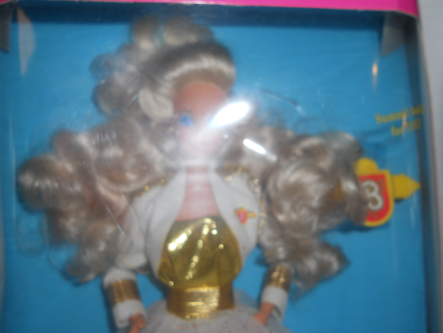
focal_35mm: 32
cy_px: 166
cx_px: 222
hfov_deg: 56.8
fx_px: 410
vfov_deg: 44.2
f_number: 8.8
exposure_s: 1/25
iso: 80
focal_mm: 5.8
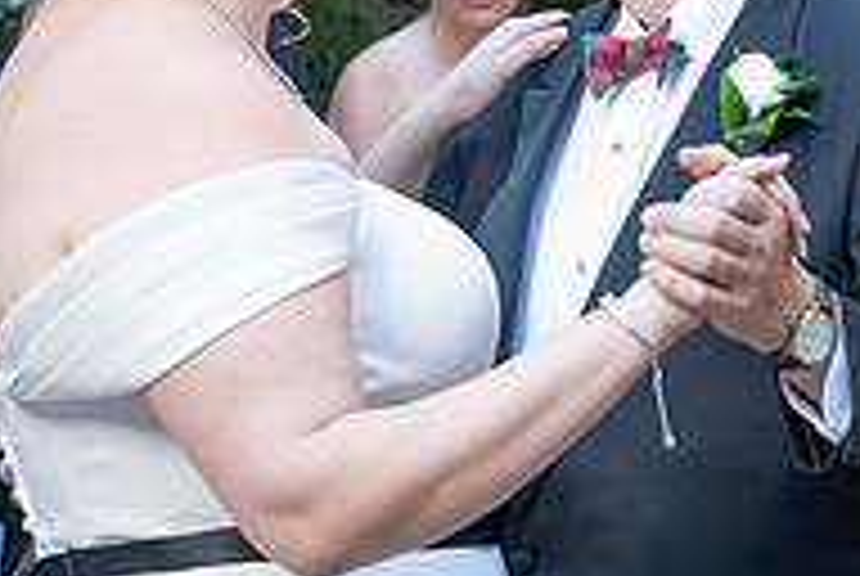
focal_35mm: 154
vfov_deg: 8.9
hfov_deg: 13.3
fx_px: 3685
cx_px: 531
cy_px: 130
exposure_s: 1/250
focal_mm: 45
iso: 800
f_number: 4
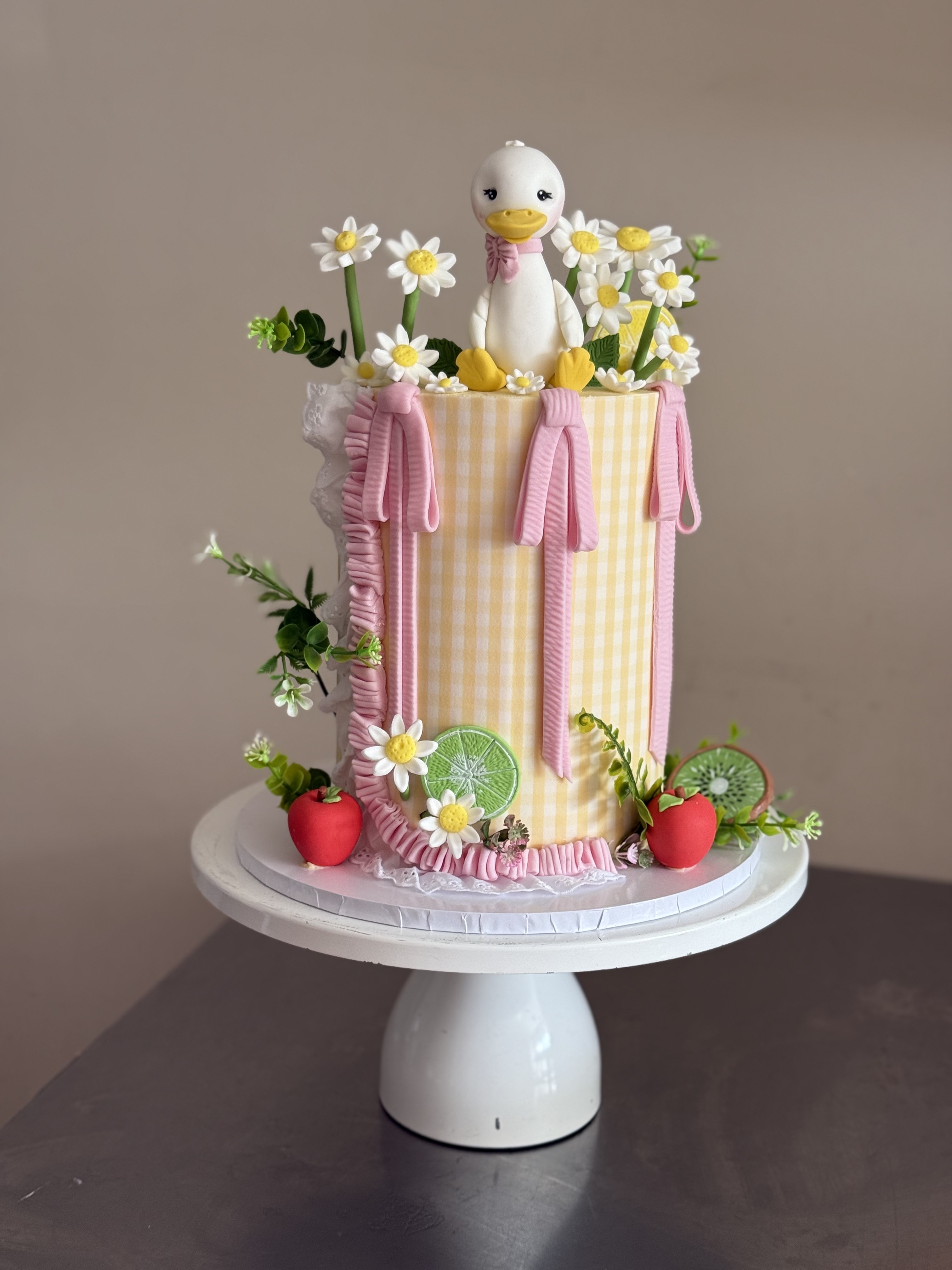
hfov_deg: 30.3
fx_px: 1760
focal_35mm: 48
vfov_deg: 39.7
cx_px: 476
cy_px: 635
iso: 80
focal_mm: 6.76
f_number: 1.78
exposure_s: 1/122
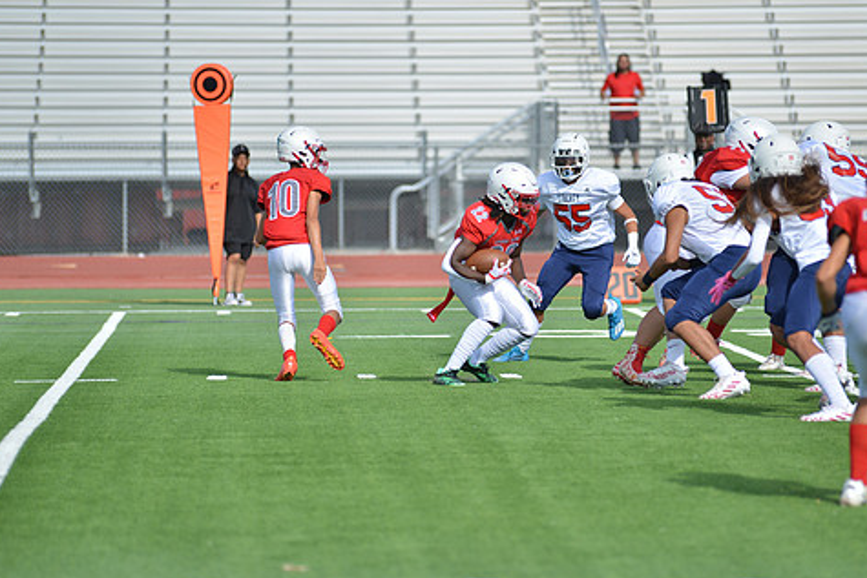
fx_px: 5878
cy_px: 238
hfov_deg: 8.4
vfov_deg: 5.6
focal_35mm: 244
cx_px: 487
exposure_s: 1/1600
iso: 100
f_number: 2.8
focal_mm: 200
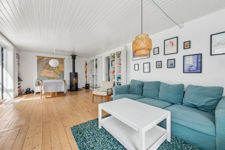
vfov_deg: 81.2
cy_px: 75
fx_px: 87
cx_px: 112
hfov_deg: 104.3
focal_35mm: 14
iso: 200
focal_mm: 14
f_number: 10
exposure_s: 1/40
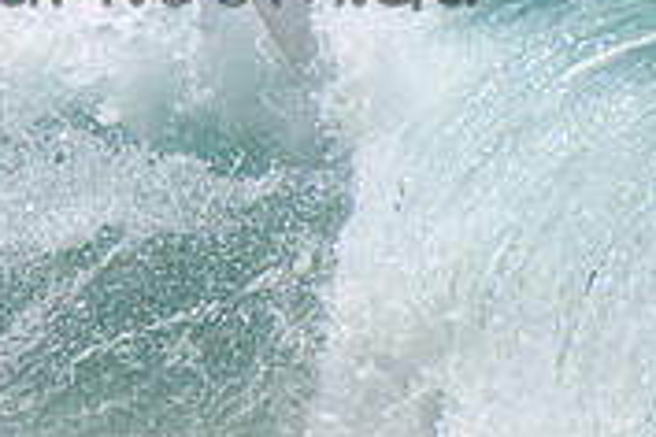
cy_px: -80
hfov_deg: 1.0
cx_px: 85
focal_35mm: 1966
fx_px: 35822
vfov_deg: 0.7
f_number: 5.6
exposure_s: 1/2000
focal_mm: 400
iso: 250
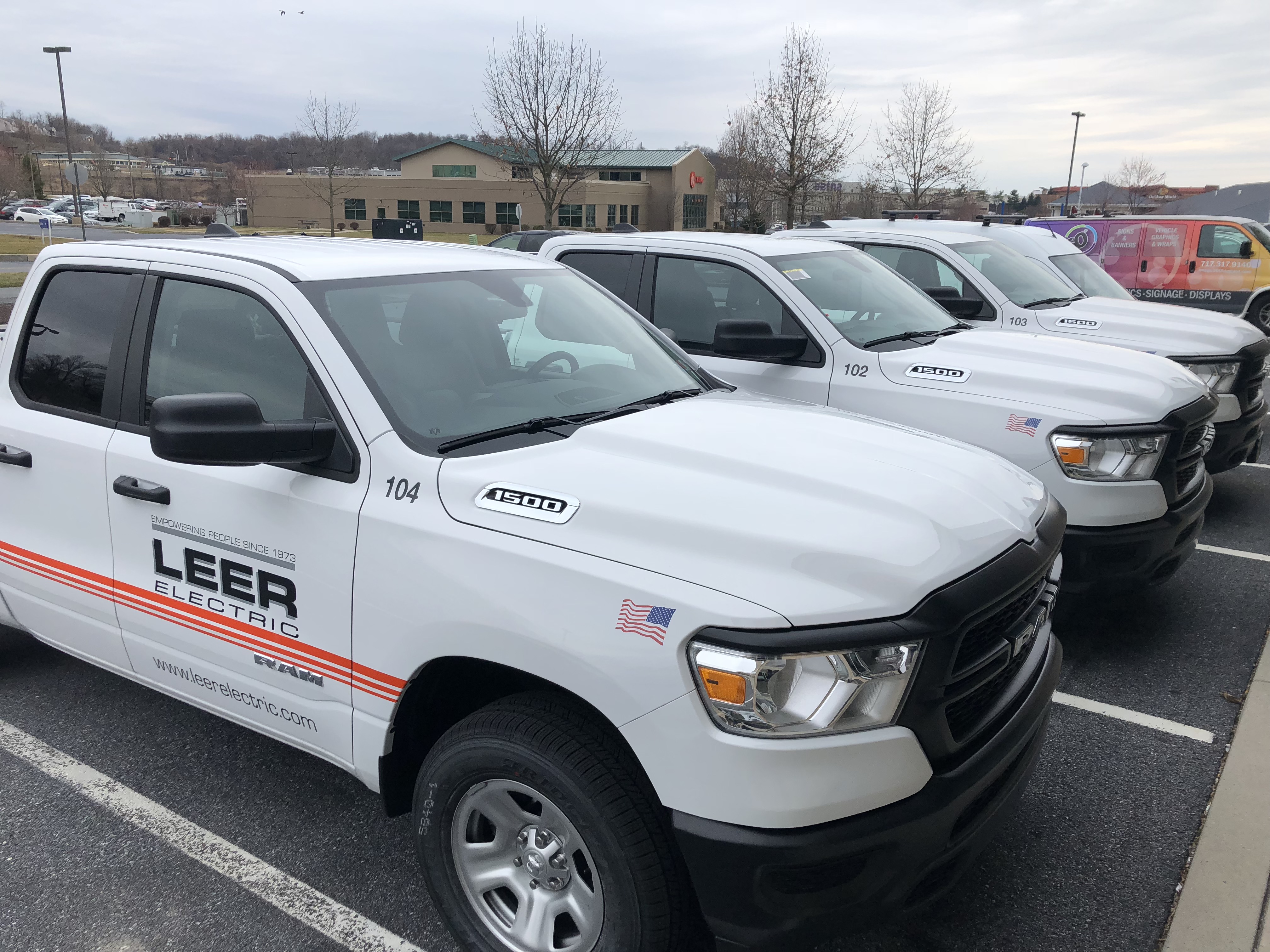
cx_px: 635
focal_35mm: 28
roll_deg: -1.8
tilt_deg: -15.0
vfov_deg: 49.7
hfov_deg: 63.4
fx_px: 1027
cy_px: 476
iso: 20
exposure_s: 1/813
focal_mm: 3.99
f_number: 1.8
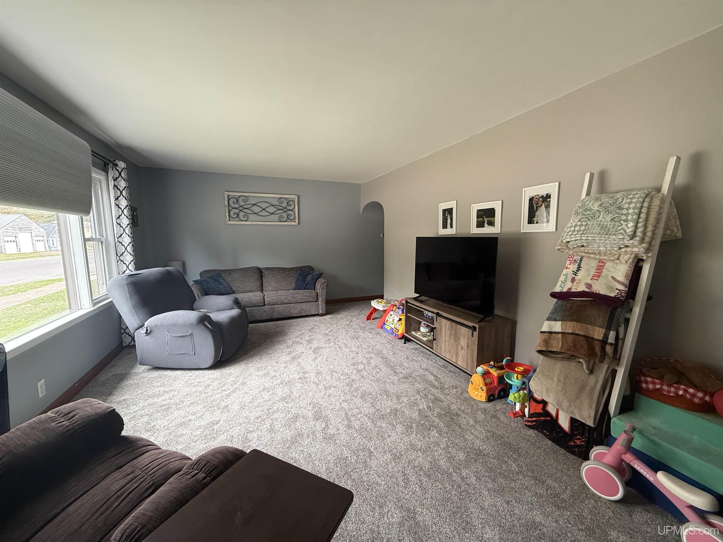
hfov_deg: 102.1
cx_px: 362
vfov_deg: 85.7
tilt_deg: -6.7
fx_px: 292
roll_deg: +0.0
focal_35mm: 14
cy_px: 271
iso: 320
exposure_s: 1/72
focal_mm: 2.22
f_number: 2.2
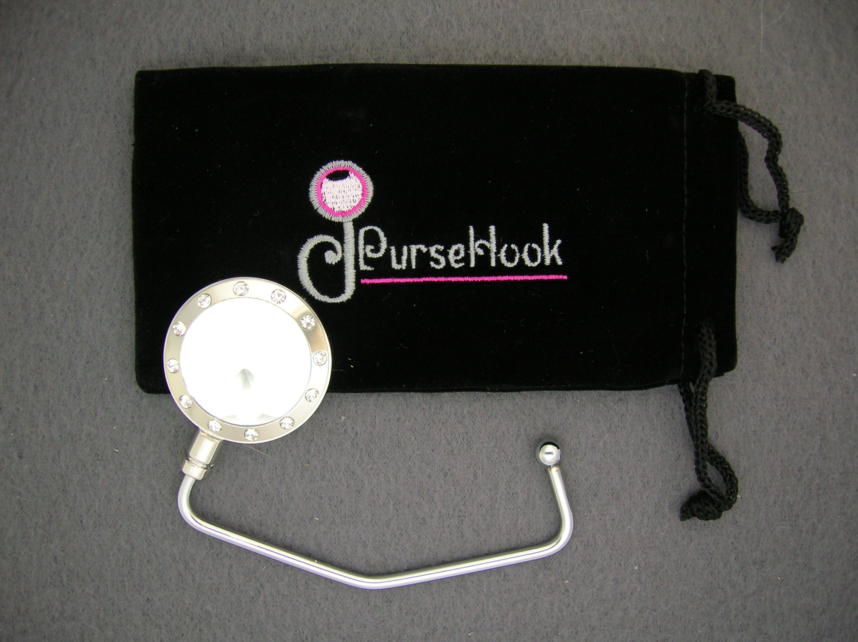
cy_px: 321
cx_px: 429
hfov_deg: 54.0
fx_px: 842
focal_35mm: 34
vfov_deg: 41.7
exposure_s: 1/3.6
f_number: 2.9
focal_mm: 5.7
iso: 85
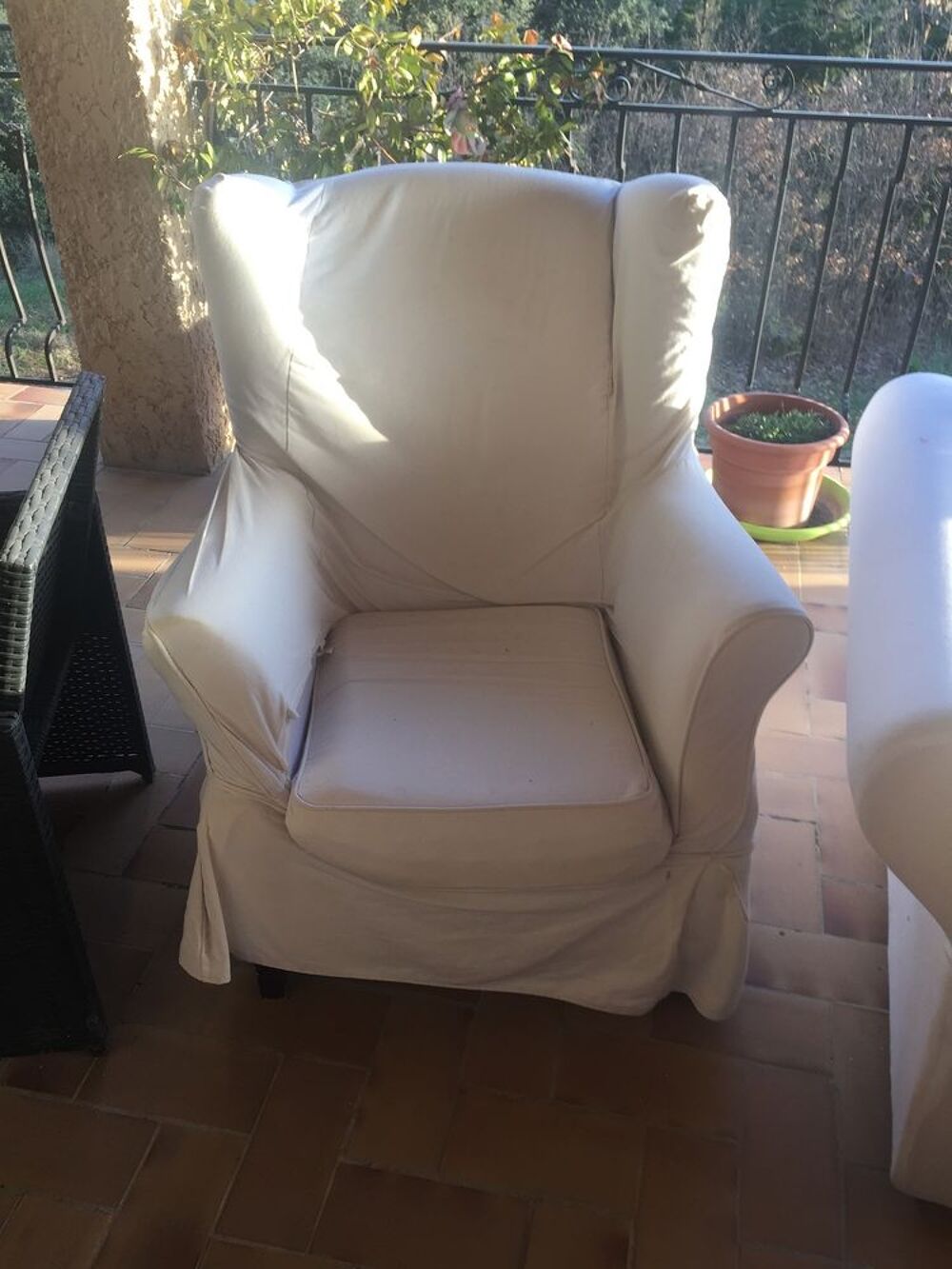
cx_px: 476
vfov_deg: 61.7
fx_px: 1063
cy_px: 634
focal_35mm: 29
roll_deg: +1.7
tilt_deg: -33.2
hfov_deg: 48.2
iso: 32
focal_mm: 4.15
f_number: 2.2
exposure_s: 1/100
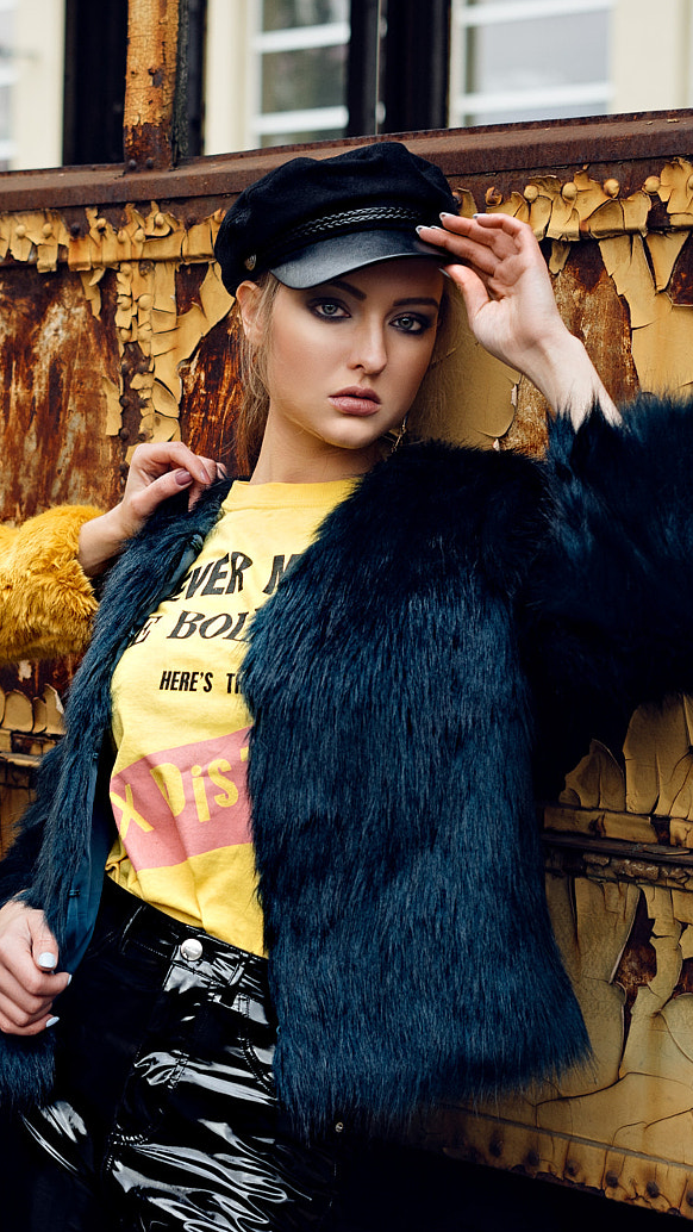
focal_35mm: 81
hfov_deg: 14.7
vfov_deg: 26.2
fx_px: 2645
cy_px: 615
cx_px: 37
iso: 100
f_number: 3.2
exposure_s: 1/80
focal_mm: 50
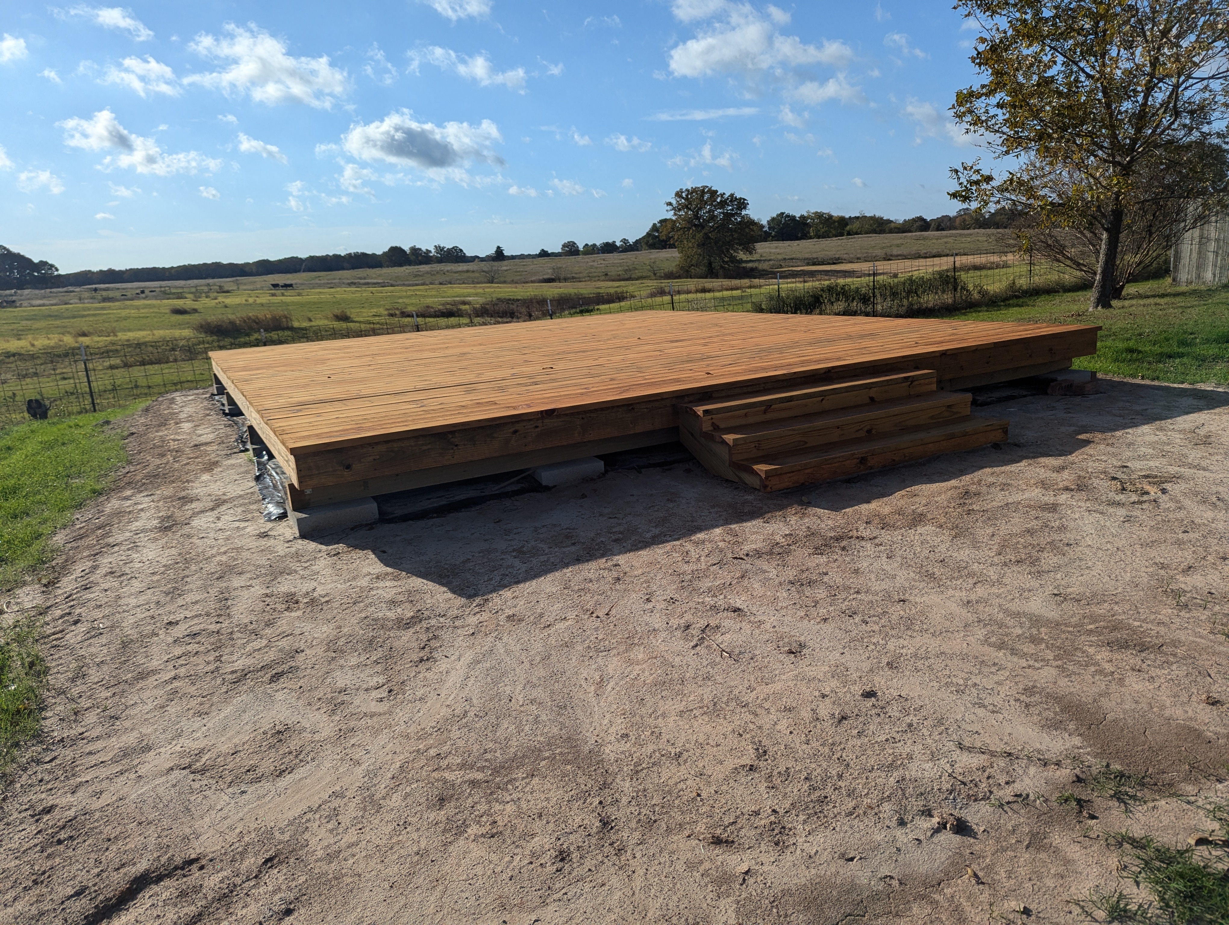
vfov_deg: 56.9
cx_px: 614
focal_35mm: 24
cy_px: 462
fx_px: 853
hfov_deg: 71.5
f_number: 1.85
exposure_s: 1/4348
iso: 47
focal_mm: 6.81
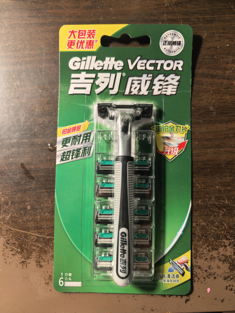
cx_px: 118
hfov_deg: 56.8
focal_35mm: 24
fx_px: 217
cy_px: 156
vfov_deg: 71.6
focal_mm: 6.98
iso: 250
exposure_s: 1/50
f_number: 2
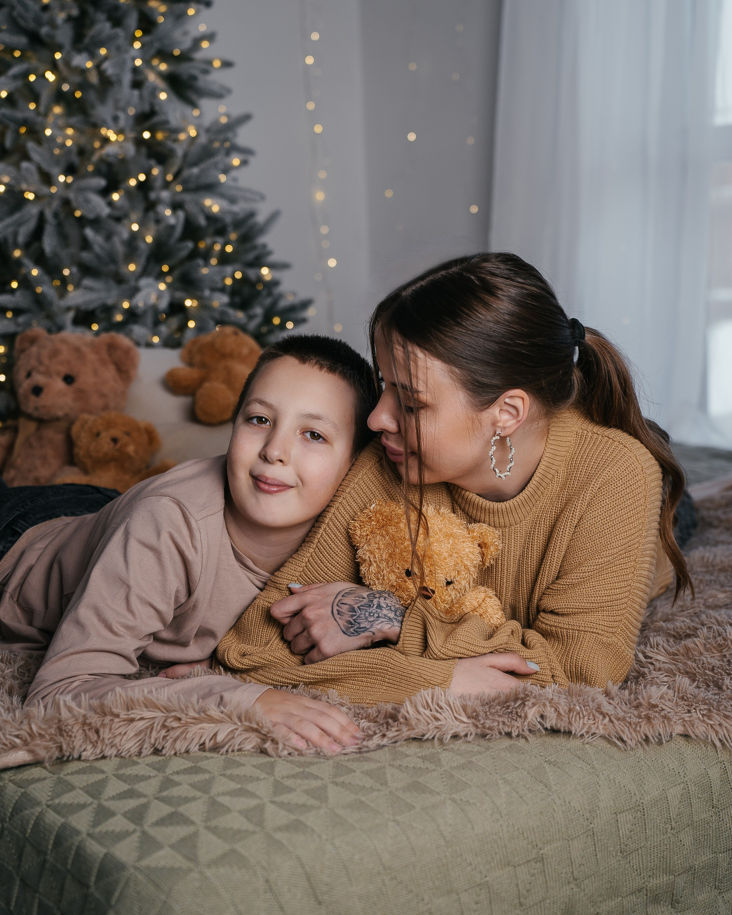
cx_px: 366
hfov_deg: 29.1
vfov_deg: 35.9
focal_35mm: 52
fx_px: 1408
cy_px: 385
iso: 400
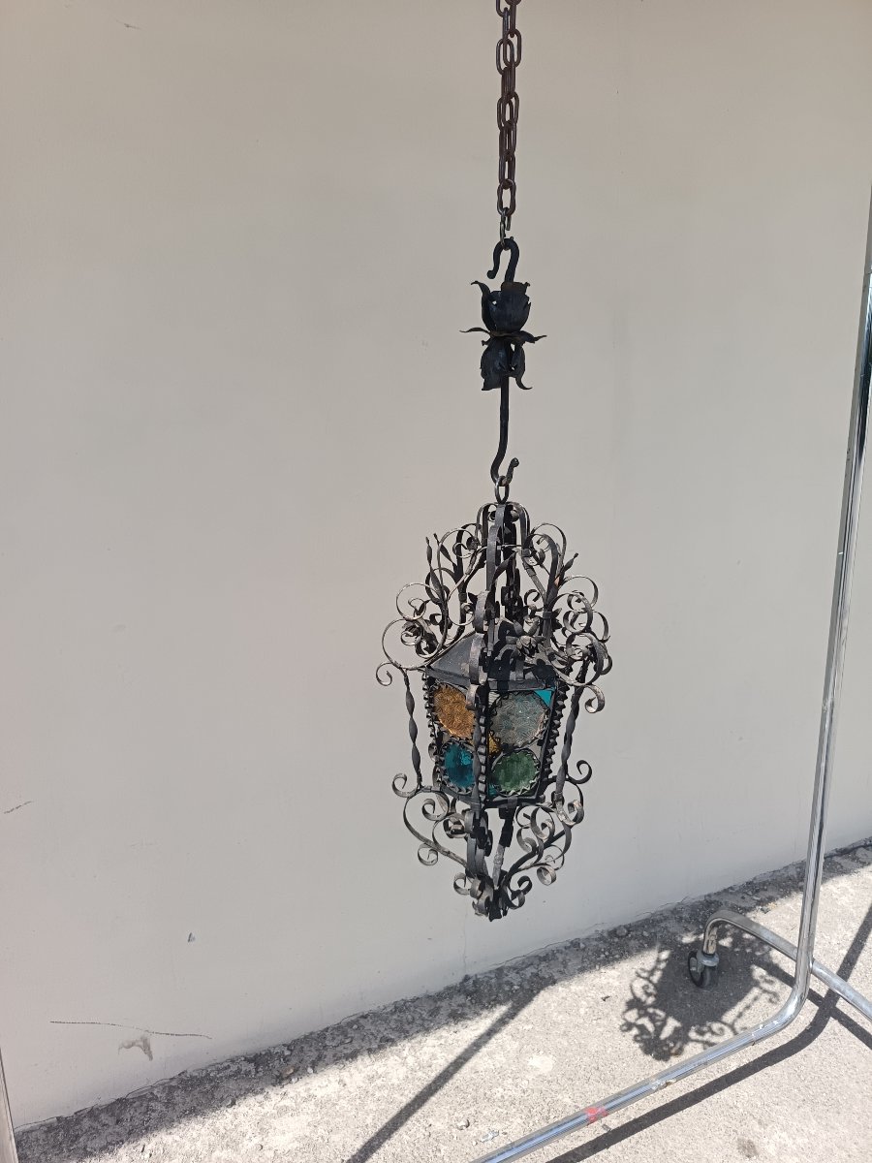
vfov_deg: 71.6
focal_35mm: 24
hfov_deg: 56.8
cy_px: 582
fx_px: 806
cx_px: 436
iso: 100
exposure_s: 1/343
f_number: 1.75
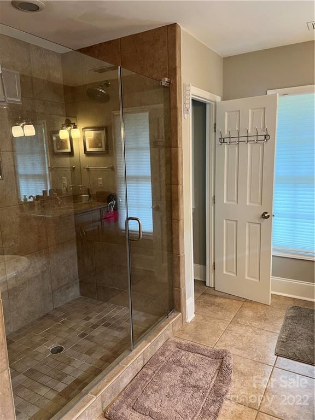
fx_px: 315
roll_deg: +1.7
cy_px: 210
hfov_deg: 53.1
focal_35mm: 26
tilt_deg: -9.3
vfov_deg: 67.3
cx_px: 158
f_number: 1.5
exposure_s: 1/60
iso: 250
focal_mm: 5.7
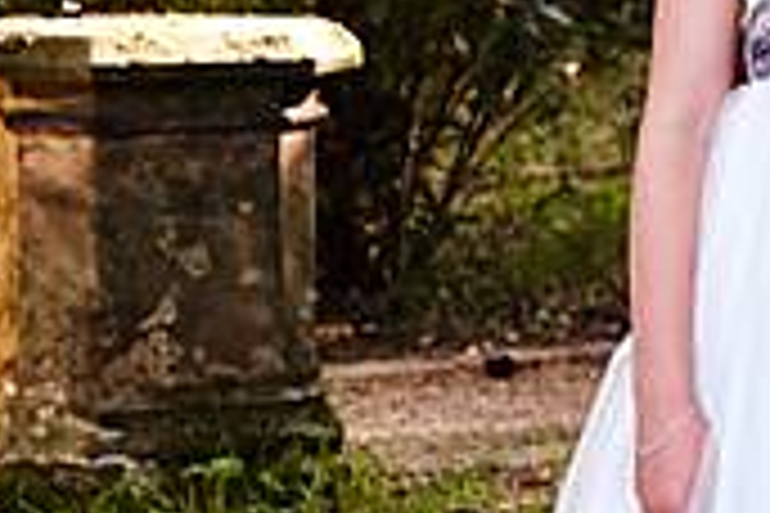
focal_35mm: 310
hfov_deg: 6.3
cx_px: 2040
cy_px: -63
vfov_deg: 4.4
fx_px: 6630
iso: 500
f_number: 4
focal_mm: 35
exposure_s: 1/160
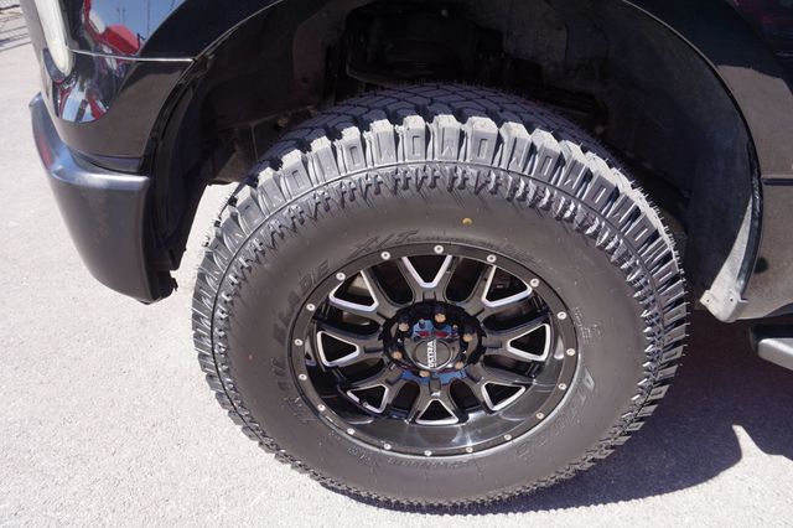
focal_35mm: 24
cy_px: 264
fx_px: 528
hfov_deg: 73.8
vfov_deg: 53.1
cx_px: 396
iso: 100
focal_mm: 16
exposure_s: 1/80
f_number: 6.3
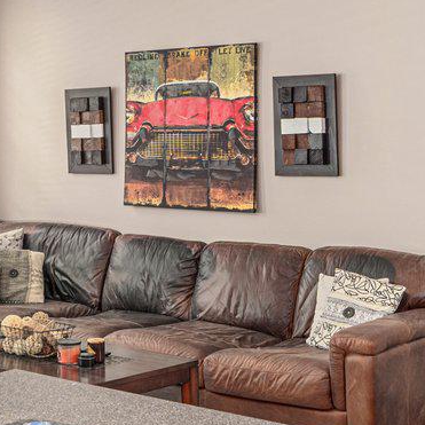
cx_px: 60
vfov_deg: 22.9
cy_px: 137
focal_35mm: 75
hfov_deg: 22.6
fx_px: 1042
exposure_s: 1/8
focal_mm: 16
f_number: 7.1
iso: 320
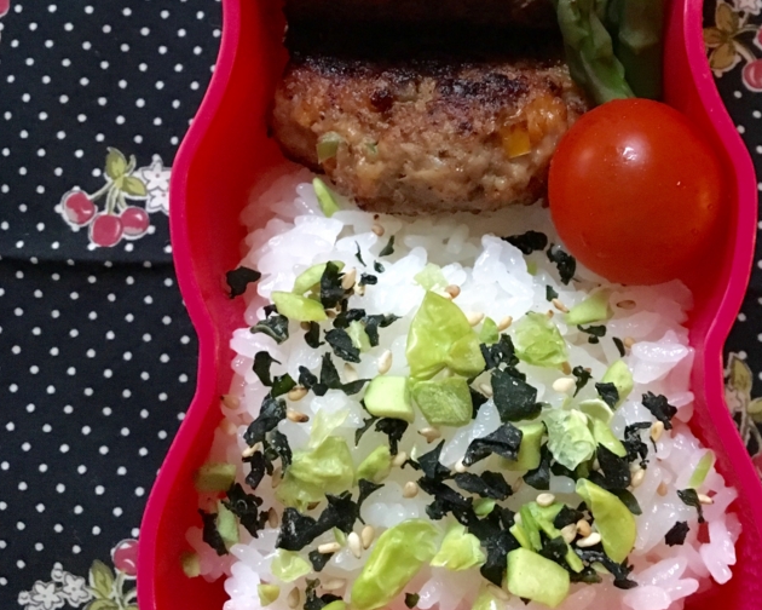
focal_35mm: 46
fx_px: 1037
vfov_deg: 32.1
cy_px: 150
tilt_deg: -83.1
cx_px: 444
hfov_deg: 40.2
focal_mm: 4.15
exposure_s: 1/15
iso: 320
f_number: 2.2
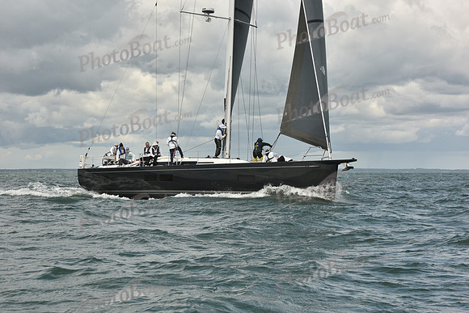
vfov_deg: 14.9
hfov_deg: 22.1
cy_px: 156
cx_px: 234
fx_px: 1199
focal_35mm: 92
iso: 320
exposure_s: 1/800
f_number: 11
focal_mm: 92
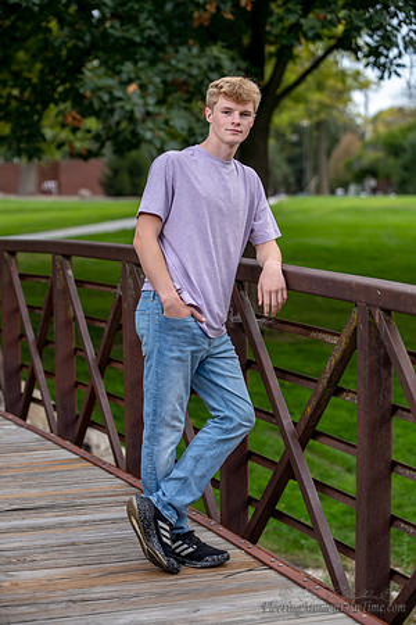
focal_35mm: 90
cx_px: 208
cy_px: 312
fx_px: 1560
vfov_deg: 22.6
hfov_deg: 15.2
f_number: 3.2
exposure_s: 1/250
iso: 100
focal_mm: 90
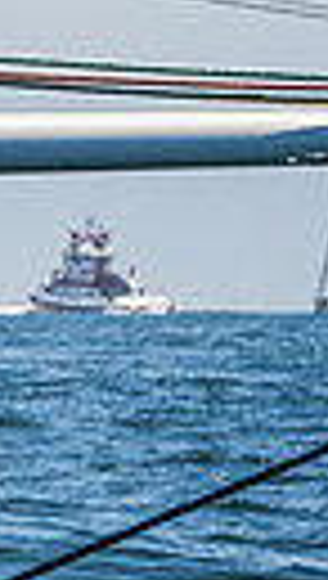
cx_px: -1293
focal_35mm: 834
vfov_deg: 2.6
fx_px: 12836
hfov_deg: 1.4
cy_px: -339
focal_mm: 140
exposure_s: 1/1600
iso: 400
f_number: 8
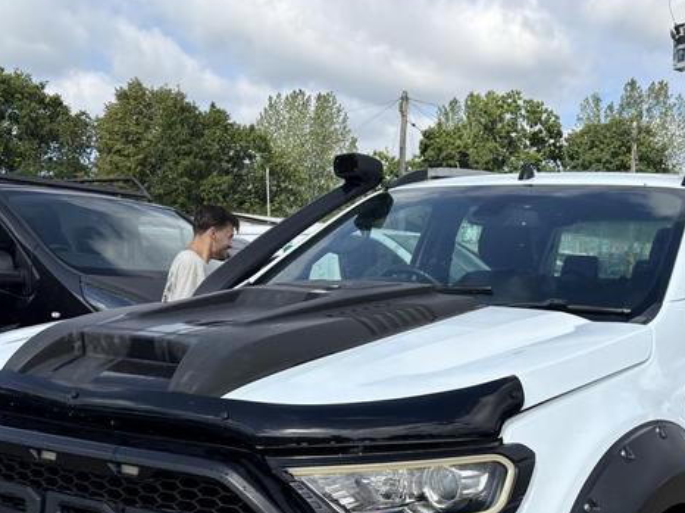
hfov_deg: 37.9
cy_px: 453
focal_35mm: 50
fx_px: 989
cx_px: 444
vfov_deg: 28.1
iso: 50
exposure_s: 1/3279
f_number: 1.6
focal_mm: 5.96
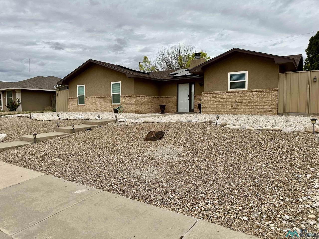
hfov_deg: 71.6
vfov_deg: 56.8
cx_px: 160
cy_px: 120
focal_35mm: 24
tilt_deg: -3.0
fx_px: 221
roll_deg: +0.2
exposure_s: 1/8929
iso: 80
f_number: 1.78
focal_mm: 6.86
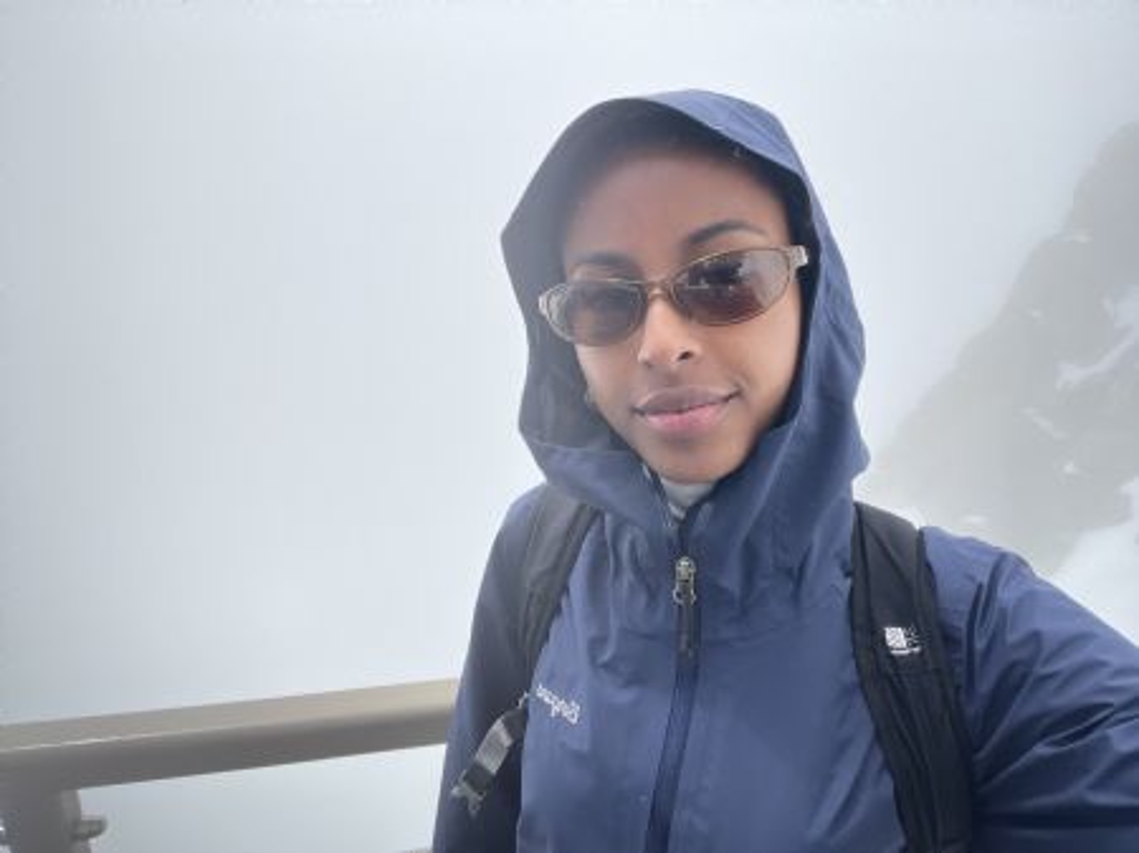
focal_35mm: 23
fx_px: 756
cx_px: 570
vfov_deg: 58.8
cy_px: 426
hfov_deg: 74.0
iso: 32
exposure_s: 1/1497
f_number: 2.2
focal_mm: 2.71
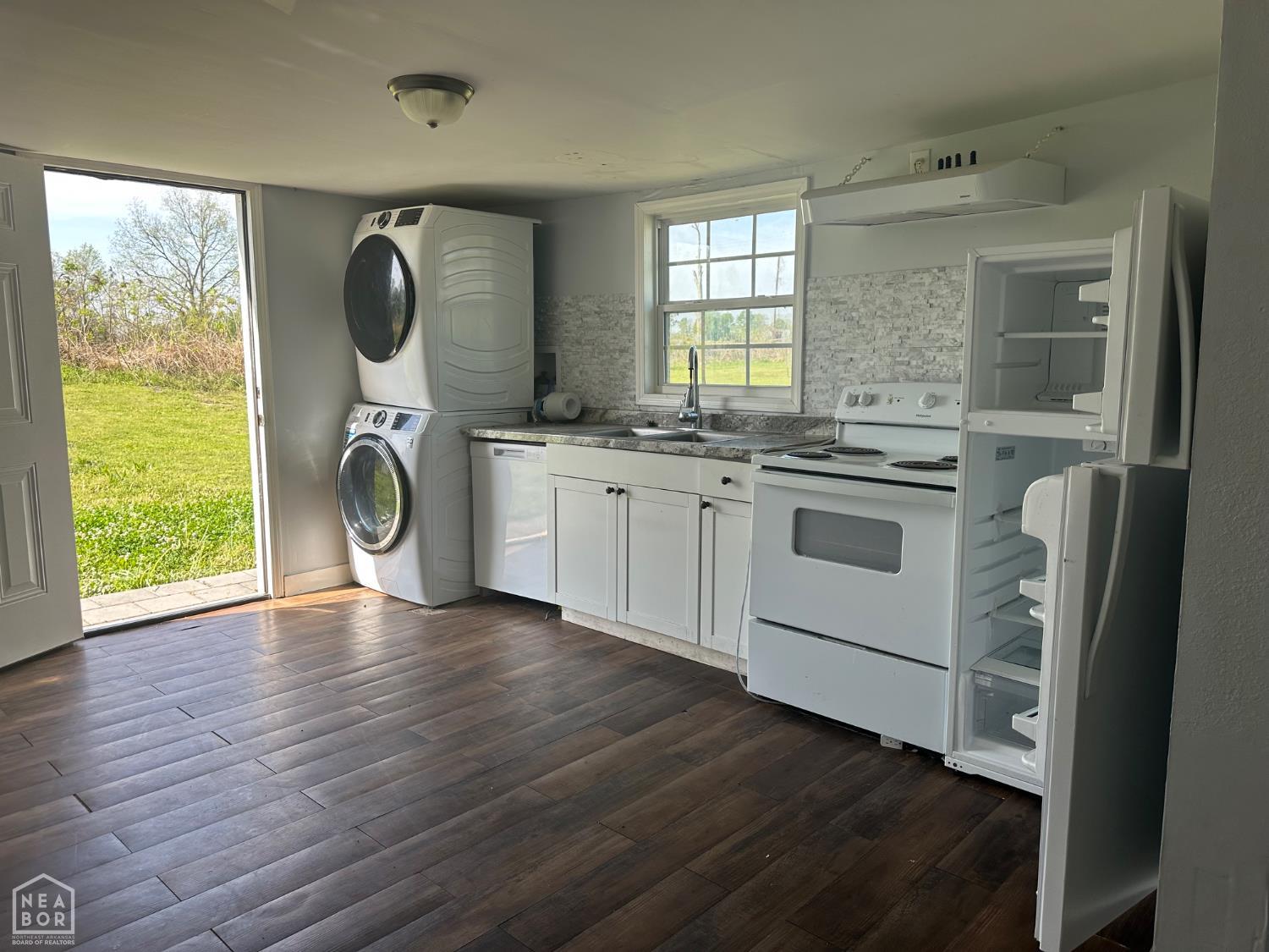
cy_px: 476
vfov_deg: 56.8
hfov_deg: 71.6
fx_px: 880
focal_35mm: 24
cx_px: 634
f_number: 1.78
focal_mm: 6.86
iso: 80
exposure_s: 1/506
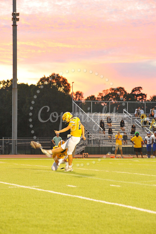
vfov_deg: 15.2
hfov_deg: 10.1
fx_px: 878
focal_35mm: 135
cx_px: 78
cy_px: 117
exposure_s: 1/100
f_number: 6.3
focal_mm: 135
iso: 4000
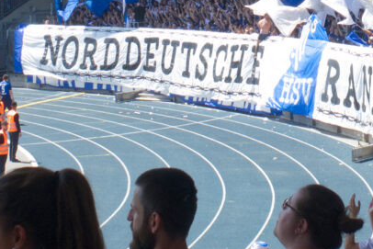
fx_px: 1472
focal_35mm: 142
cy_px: -139
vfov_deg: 9.4
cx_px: 316
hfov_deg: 14.3
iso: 200
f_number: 8
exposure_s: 1/160
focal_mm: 13.3
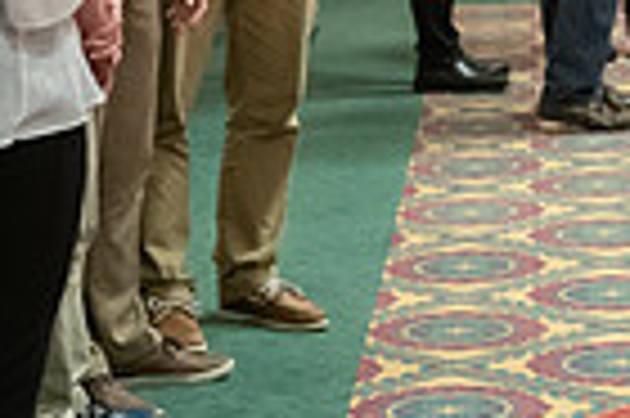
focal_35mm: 166
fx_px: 2902
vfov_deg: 8.2
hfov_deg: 12.4
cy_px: -101
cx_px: 328
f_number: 3.2
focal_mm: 40
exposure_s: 1/200
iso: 2500
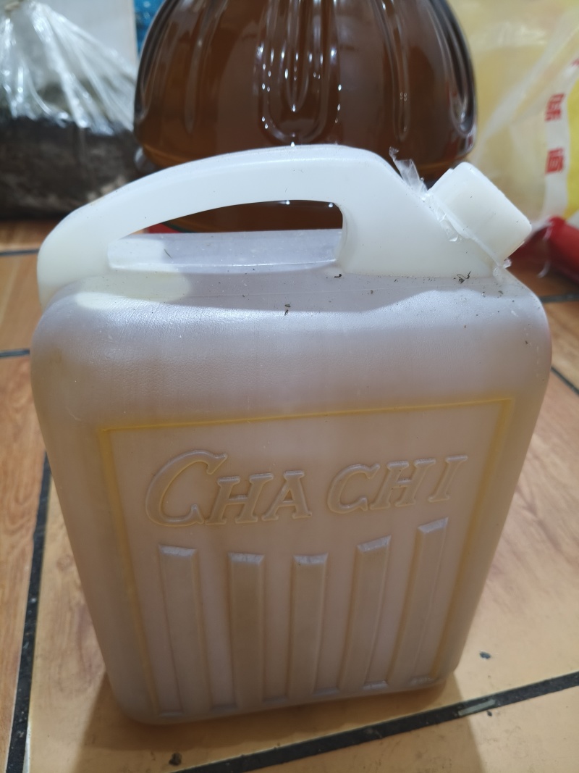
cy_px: 386
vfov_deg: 67.3
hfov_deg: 53.1
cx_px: 290
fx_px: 580
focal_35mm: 26
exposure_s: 1/25
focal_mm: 4.84
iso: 1250
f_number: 1.8
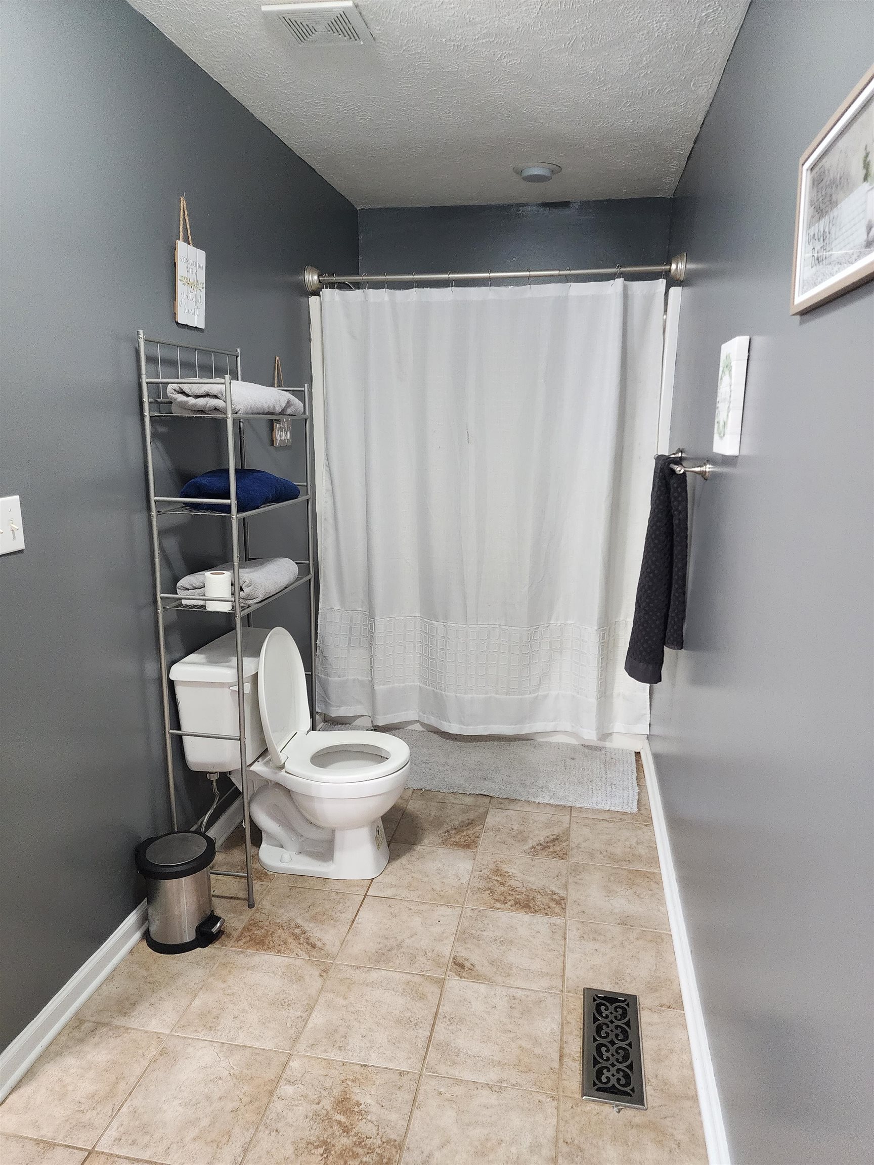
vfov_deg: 73.9
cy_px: 582
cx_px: 437
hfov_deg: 58.9
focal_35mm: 23
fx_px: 774
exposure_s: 1/120
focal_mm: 6.4
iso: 800
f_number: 1.8
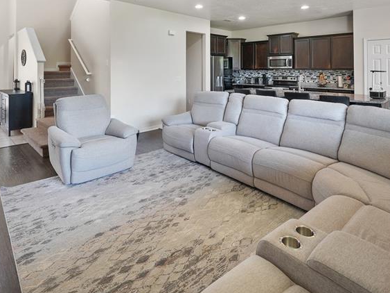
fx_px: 237
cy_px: 69
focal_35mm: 21
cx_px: 178
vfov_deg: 59.6
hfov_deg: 78.8
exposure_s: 1/5
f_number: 7.1
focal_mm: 12
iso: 400
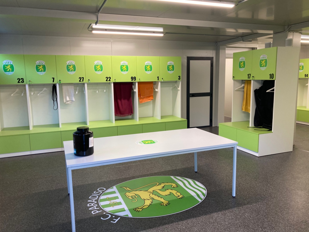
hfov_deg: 63.4
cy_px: 116
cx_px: 154
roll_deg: +0.4
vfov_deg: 49.7
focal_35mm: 28
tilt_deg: -8.6
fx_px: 250
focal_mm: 3.99
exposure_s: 1/50
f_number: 1.8
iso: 50
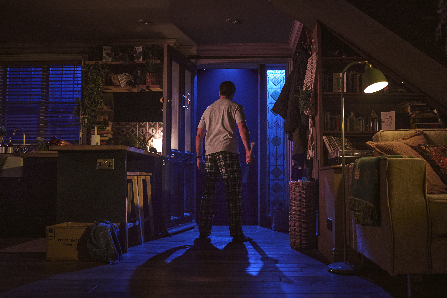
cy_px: 149
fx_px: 360
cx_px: 224
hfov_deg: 63.7
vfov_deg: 45.0
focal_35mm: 29
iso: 1250
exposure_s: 1/50
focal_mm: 29
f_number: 3.2
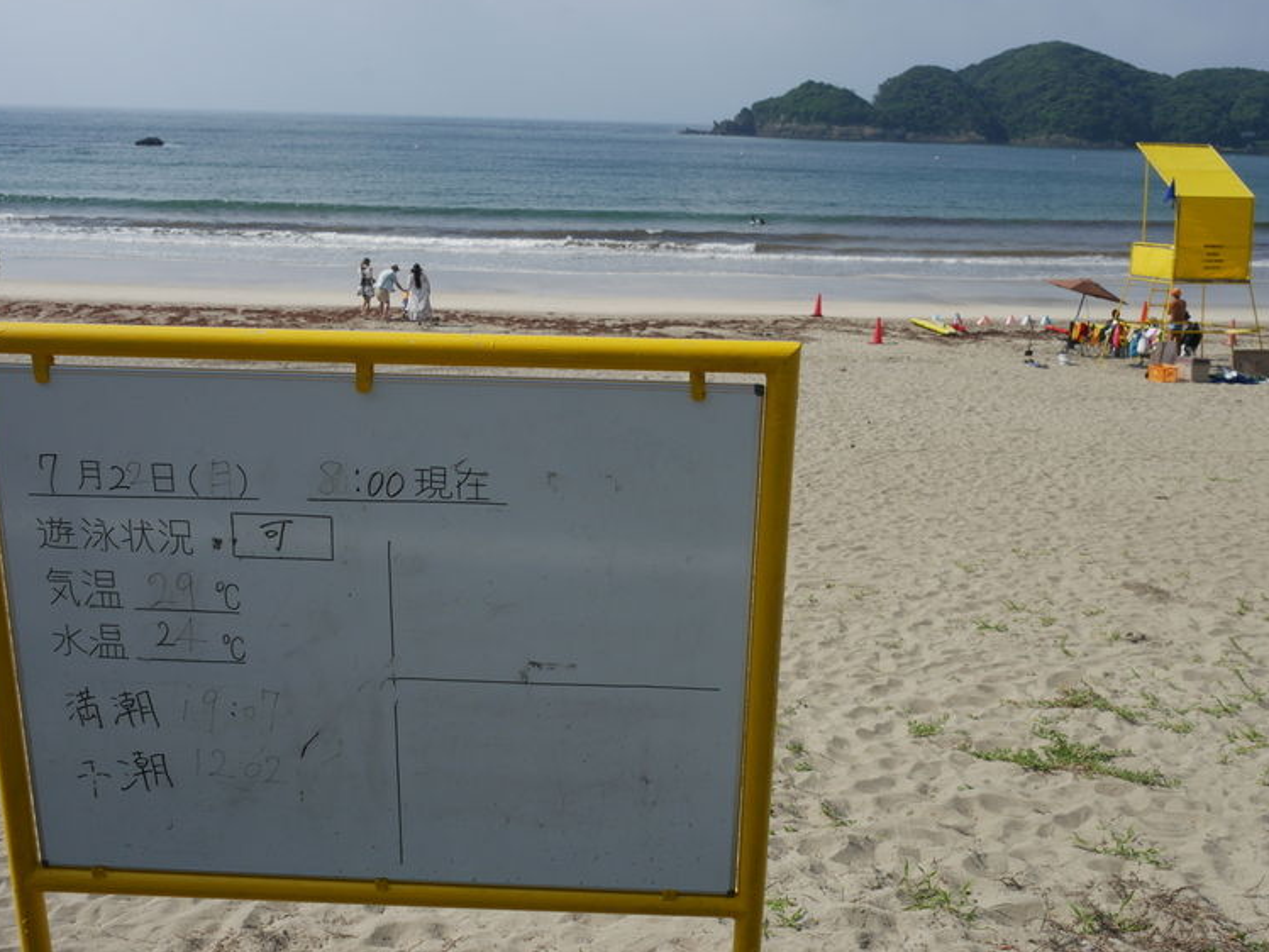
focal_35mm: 37
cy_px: 440
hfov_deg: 50.1
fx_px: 1357
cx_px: 618
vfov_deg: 38.7
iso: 200
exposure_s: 1/1000
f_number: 8
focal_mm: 17
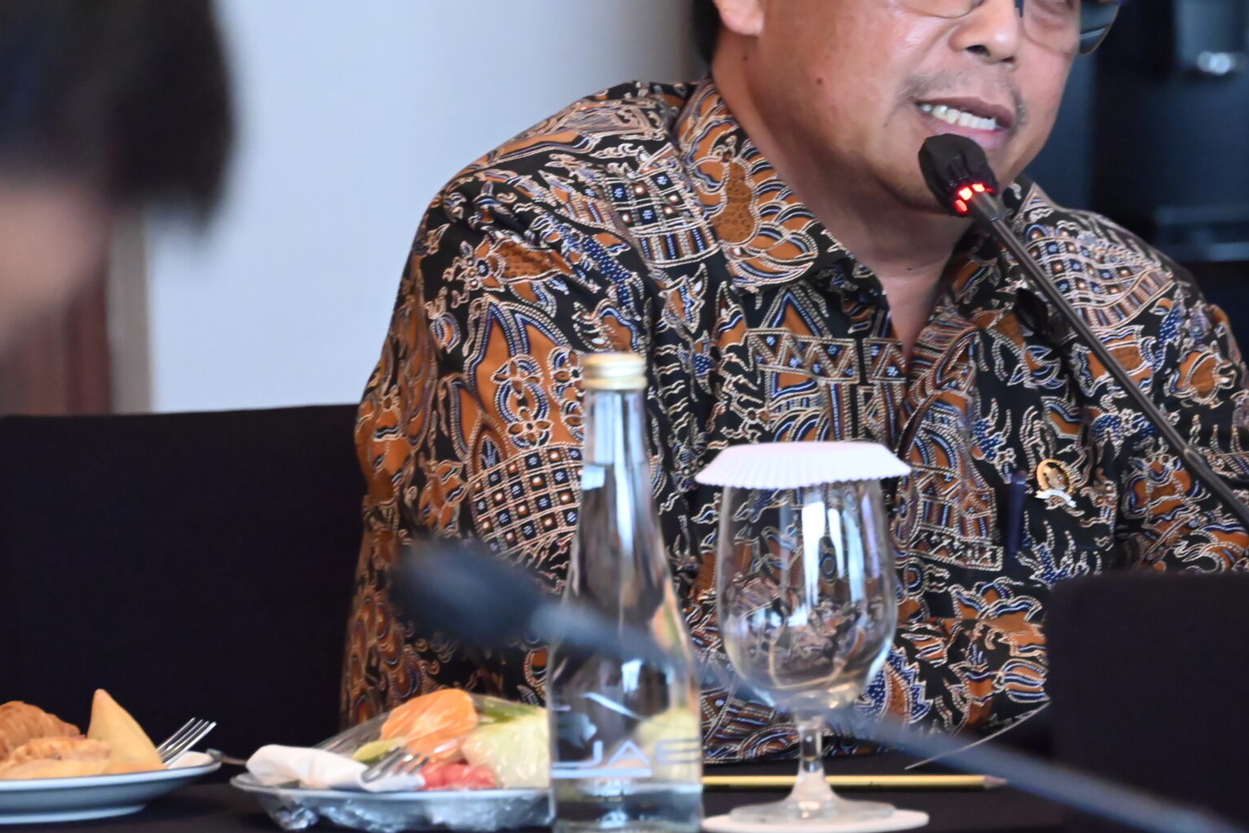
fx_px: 11519
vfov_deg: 4.1
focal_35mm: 332
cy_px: 199
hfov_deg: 6.2
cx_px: 935
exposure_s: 1/200
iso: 11400
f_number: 6.3
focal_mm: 200
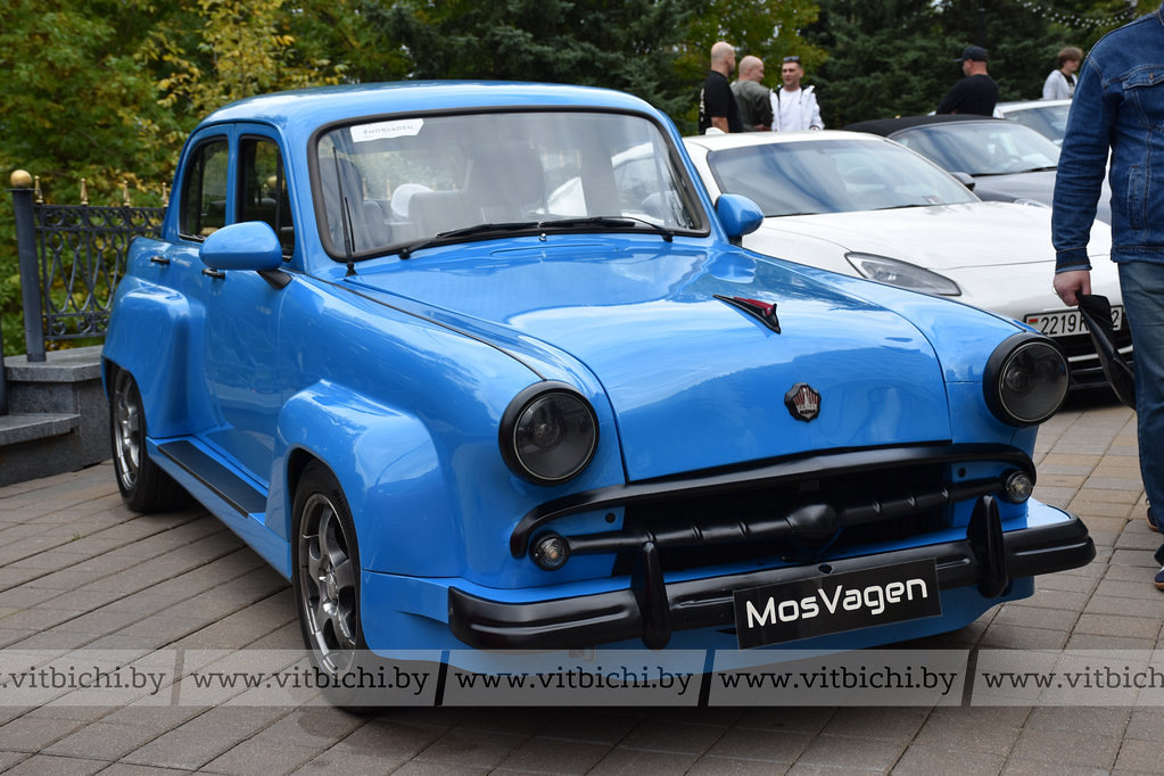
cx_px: 582
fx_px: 1843
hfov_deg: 35.1
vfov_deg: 23.8
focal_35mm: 57
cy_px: 388
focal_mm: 38
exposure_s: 1/250
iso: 200
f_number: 5.6
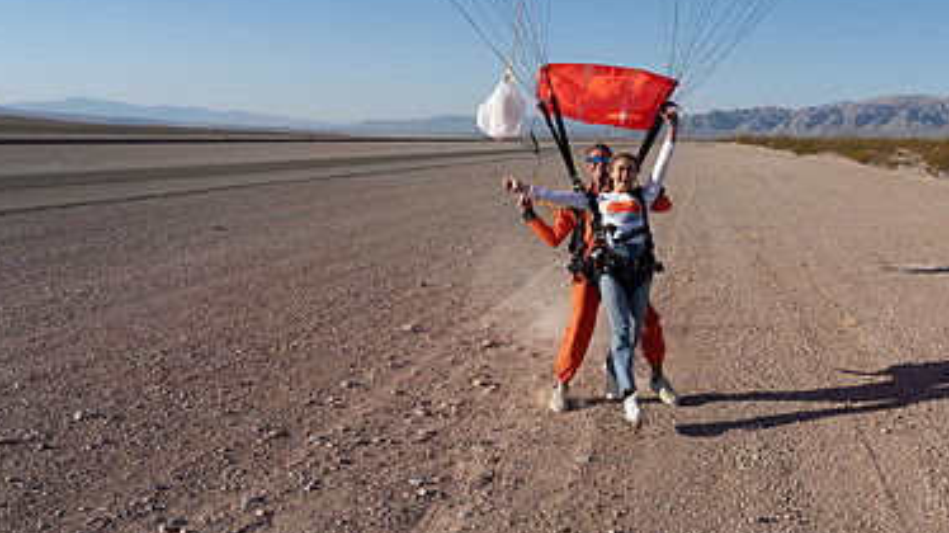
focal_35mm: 39
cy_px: 189
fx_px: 981
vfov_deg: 30.2
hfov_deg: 50.6
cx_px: 639
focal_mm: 24
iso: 800
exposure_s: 1/2000
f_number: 10
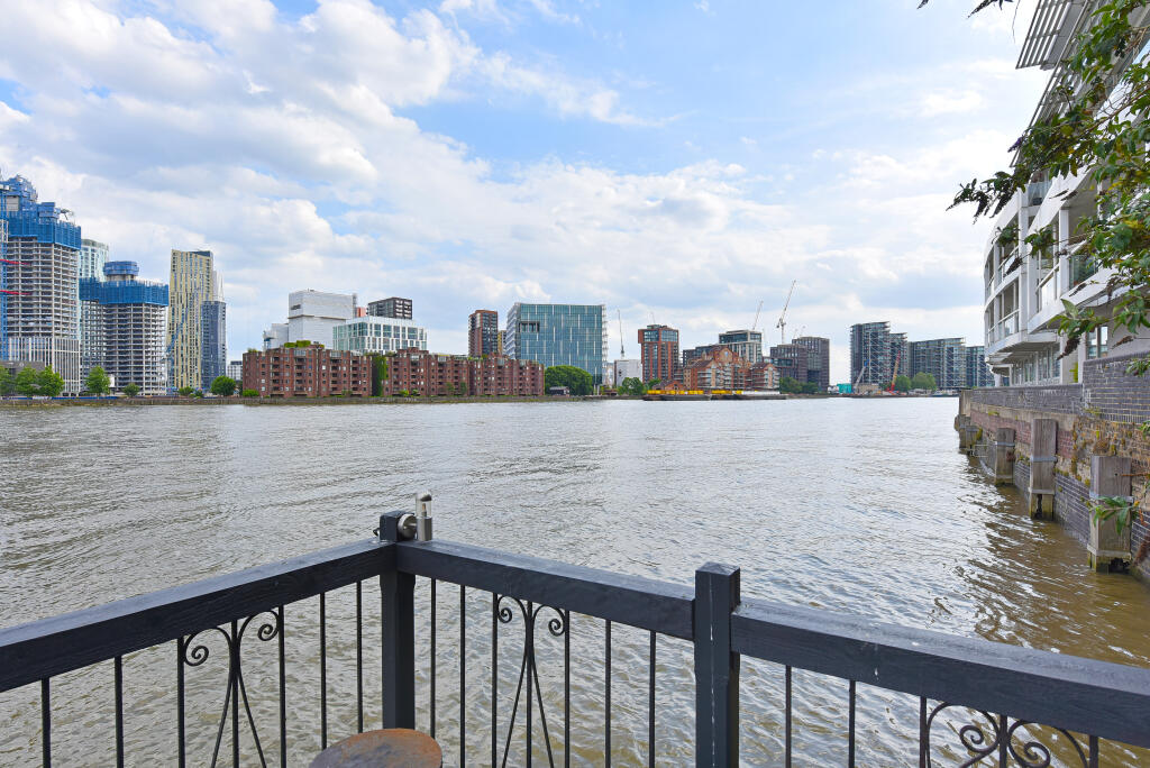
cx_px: 575
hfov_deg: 90.0
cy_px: 384
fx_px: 575
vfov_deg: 67.5
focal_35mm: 18
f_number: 11
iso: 80
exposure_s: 1/160
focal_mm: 18
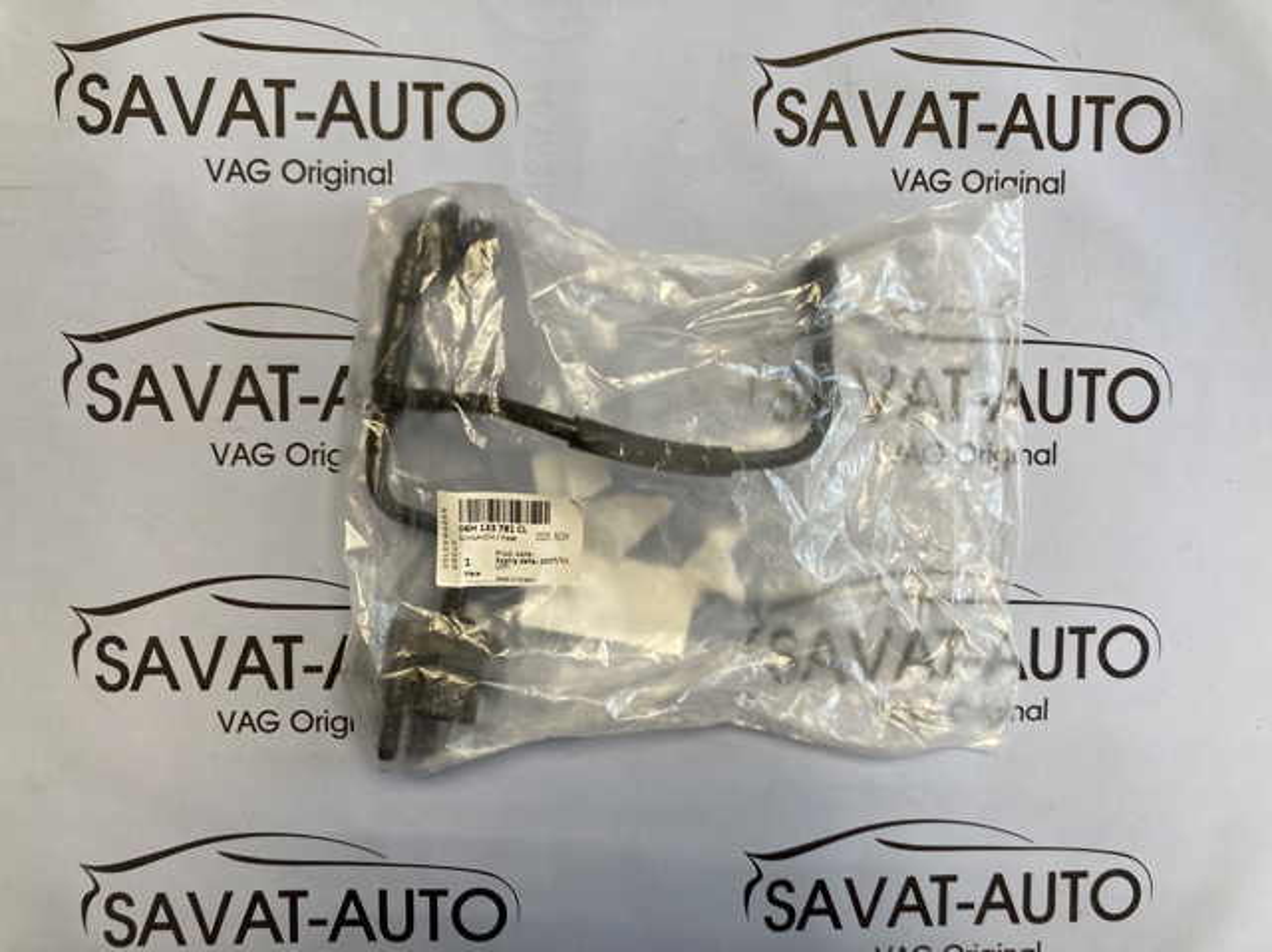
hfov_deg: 63.5
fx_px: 1028
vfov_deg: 49.7
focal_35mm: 28
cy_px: 476
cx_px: 636
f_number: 1.8
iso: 80
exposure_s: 1/87
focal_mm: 3.99
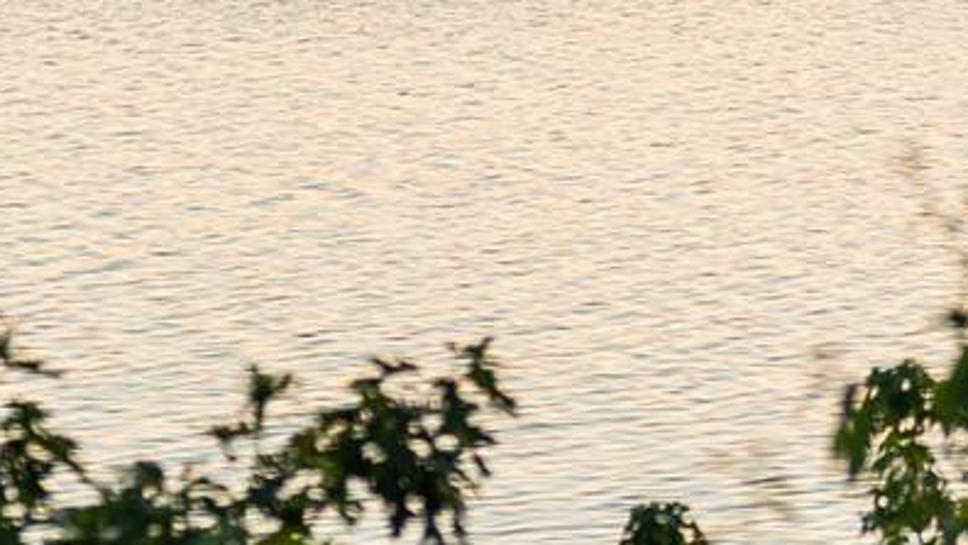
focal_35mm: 271
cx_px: 1080
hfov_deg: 7.9
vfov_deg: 4.4
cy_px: -712
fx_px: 6958
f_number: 1.8
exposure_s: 1/5
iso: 80
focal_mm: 50
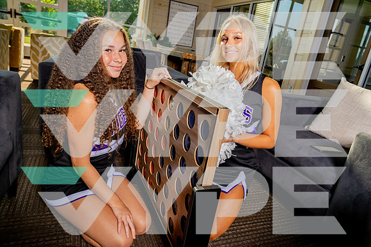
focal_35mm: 24
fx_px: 247
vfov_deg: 53.2
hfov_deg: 73.7
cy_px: 124
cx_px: 186
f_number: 5.6
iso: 200
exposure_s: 1/250
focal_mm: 24
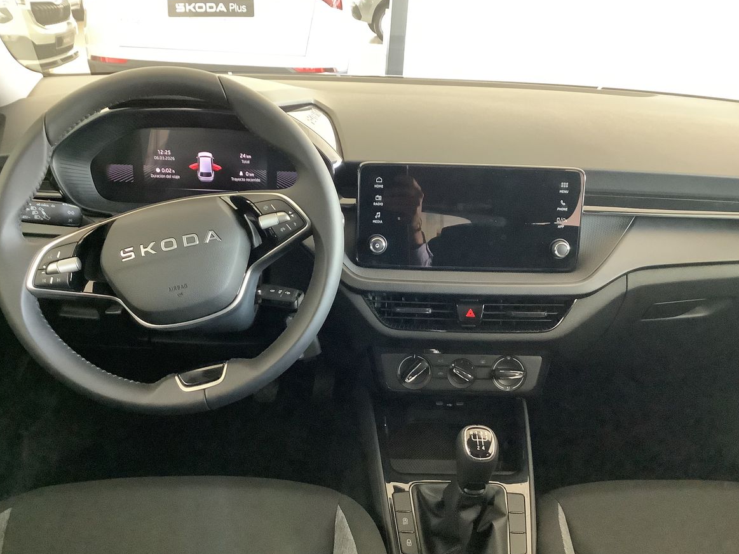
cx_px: 366
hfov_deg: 56.8
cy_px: 278
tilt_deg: -24.1
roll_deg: -3.2
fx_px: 683
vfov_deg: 44.2
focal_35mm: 32
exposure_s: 1/20
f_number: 2.4
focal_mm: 3.3
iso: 640
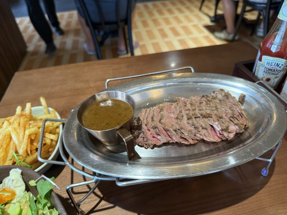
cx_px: 144
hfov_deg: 71.6
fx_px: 199
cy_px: 108
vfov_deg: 56.8
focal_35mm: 24
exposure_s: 1/50
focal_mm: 6.76
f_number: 1.78
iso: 200
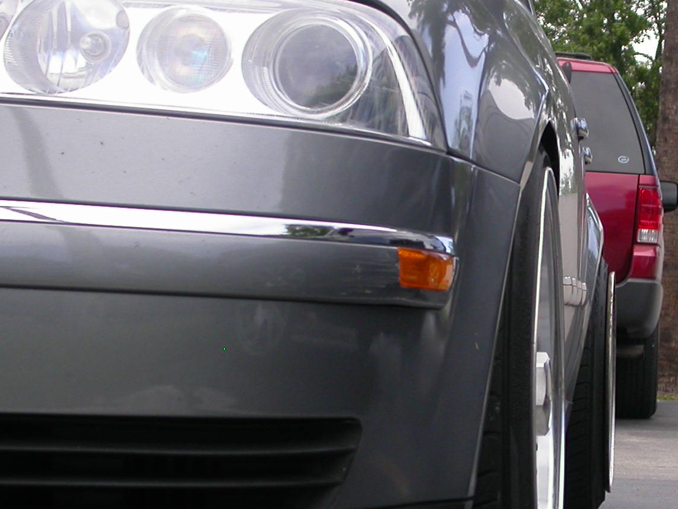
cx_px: 528
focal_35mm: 126
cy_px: 334
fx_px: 2468
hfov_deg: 15.6
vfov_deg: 11.8
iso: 100
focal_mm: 13.1
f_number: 3.1
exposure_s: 1/502
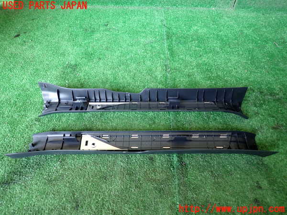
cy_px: 108
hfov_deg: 69.4
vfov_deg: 54.9
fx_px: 207
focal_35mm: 25
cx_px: 144
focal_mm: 4.5
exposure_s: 1/30
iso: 200
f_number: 2
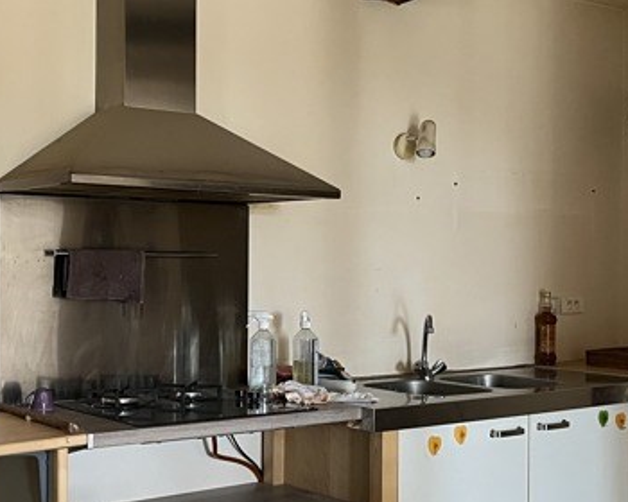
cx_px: 264
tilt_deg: -1.9
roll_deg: +0.6
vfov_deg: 26.2
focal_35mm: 58
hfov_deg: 32.4
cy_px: 278
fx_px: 1078
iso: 400
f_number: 1.6
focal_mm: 5.1
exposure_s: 1/60
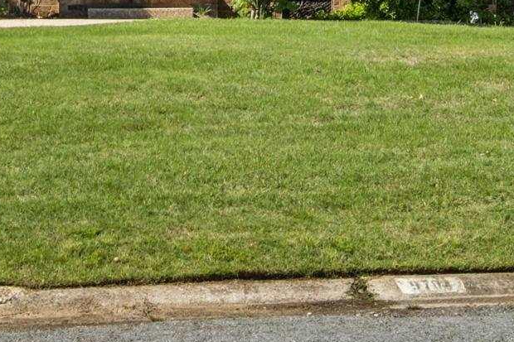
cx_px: 82
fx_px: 1727
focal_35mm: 121
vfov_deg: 11.2
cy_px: -44
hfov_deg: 16.8
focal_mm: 20
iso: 400
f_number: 8
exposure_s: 1/80
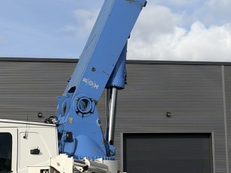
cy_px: 30
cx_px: 183
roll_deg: +2.3
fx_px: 753
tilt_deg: +13.2
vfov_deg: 13.0
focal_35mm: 113
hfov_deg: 17.3
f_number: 1.8
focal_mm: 6.93
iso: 64
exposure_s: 1/6536
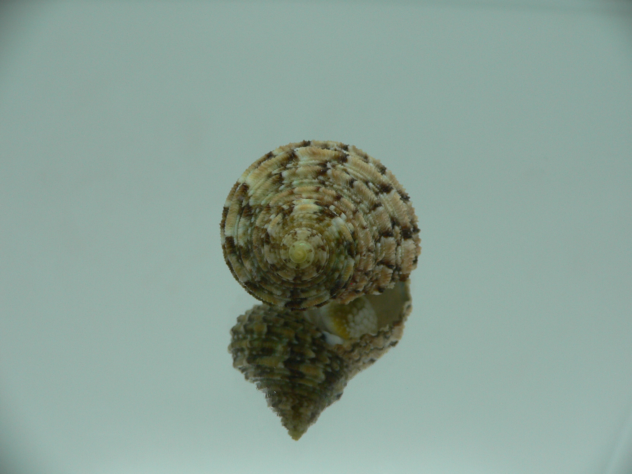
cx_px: 316
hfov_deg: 52.6
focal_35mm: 35
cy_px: 237
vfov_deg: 40.7
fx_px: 639
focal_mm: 4.6
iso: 80
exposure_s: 1/60
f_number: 2.8
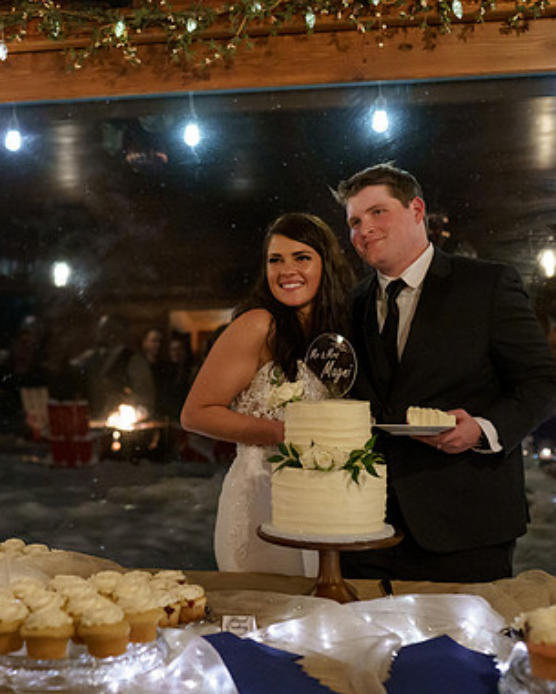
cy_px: 345
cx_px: 197
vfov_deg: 37.3
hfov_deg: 30.1
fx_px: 1028
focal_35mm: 50
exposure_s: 1/250
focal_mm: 35
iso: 4000
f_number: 2.2
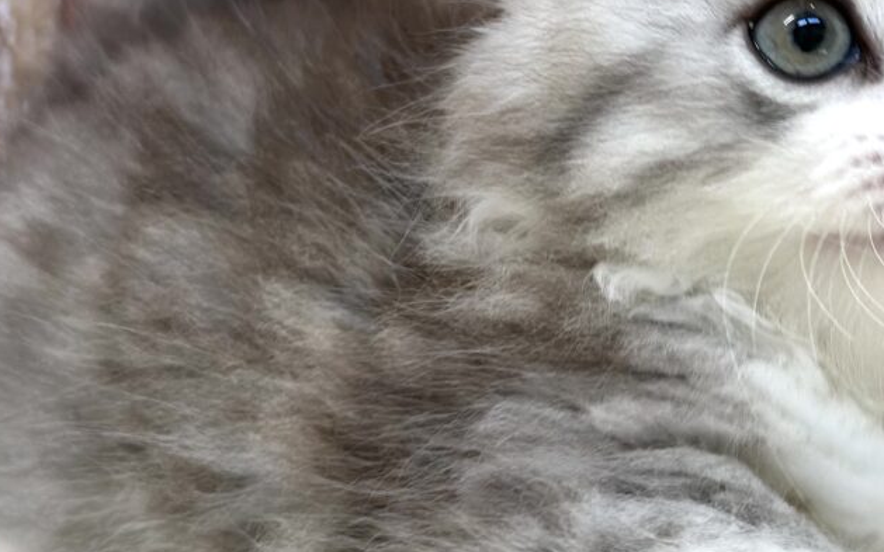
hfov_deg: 21.0
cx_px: 783
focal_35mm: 97
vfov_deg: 13.5
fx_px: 2337
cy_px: 178
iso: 100
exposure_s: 1/50
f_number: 1.78
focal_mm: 6.86
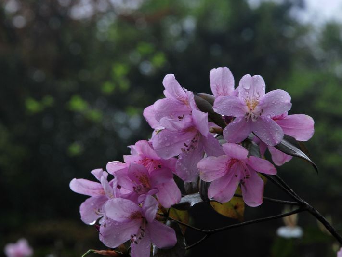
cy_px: 128
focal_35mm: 220
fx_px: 2170
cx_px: 177
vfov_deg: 6.8
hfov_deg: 9.0
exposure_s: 1/60
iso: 200
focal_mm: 135
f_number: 11
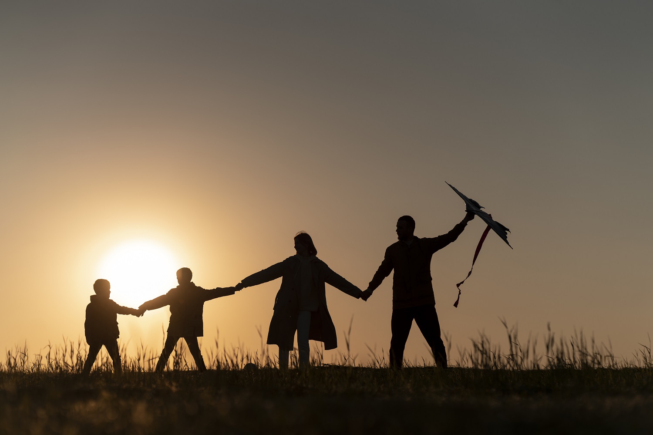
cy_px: 218
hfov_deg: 23.9
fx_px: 1541
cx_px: 326
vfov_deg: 16.1
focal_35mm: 85
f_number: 3.5
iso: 80
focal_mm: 85
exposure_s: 1/8000
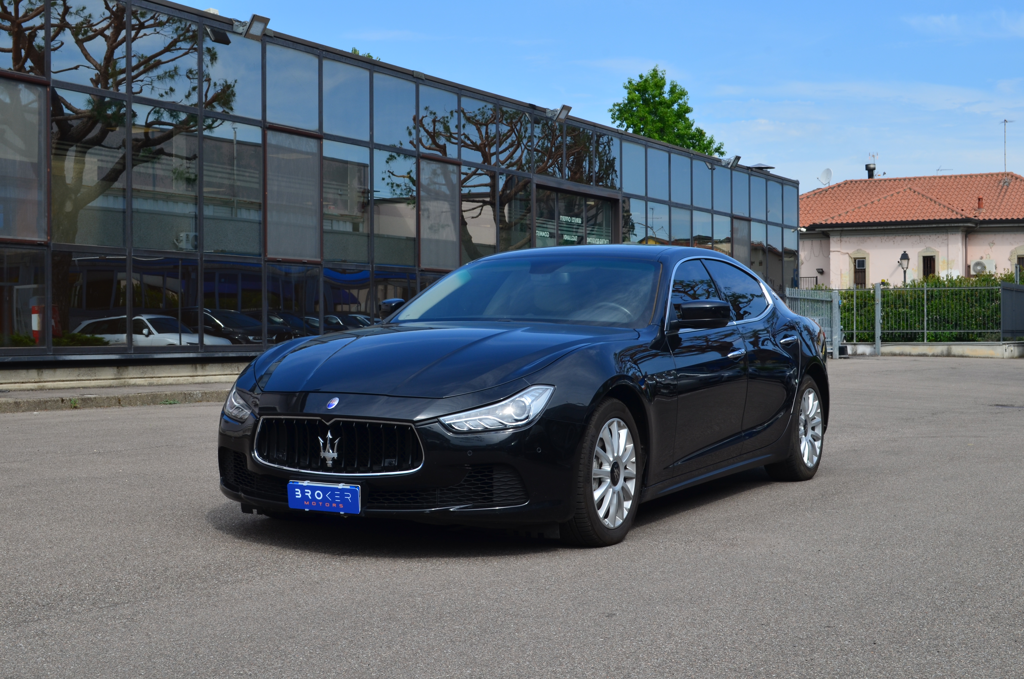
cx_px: 512
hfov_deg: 37.9
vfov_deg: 25.6
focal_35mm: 52
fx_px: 1490
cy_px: 340
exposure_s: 1/125
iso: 140
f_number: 11
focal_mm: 35
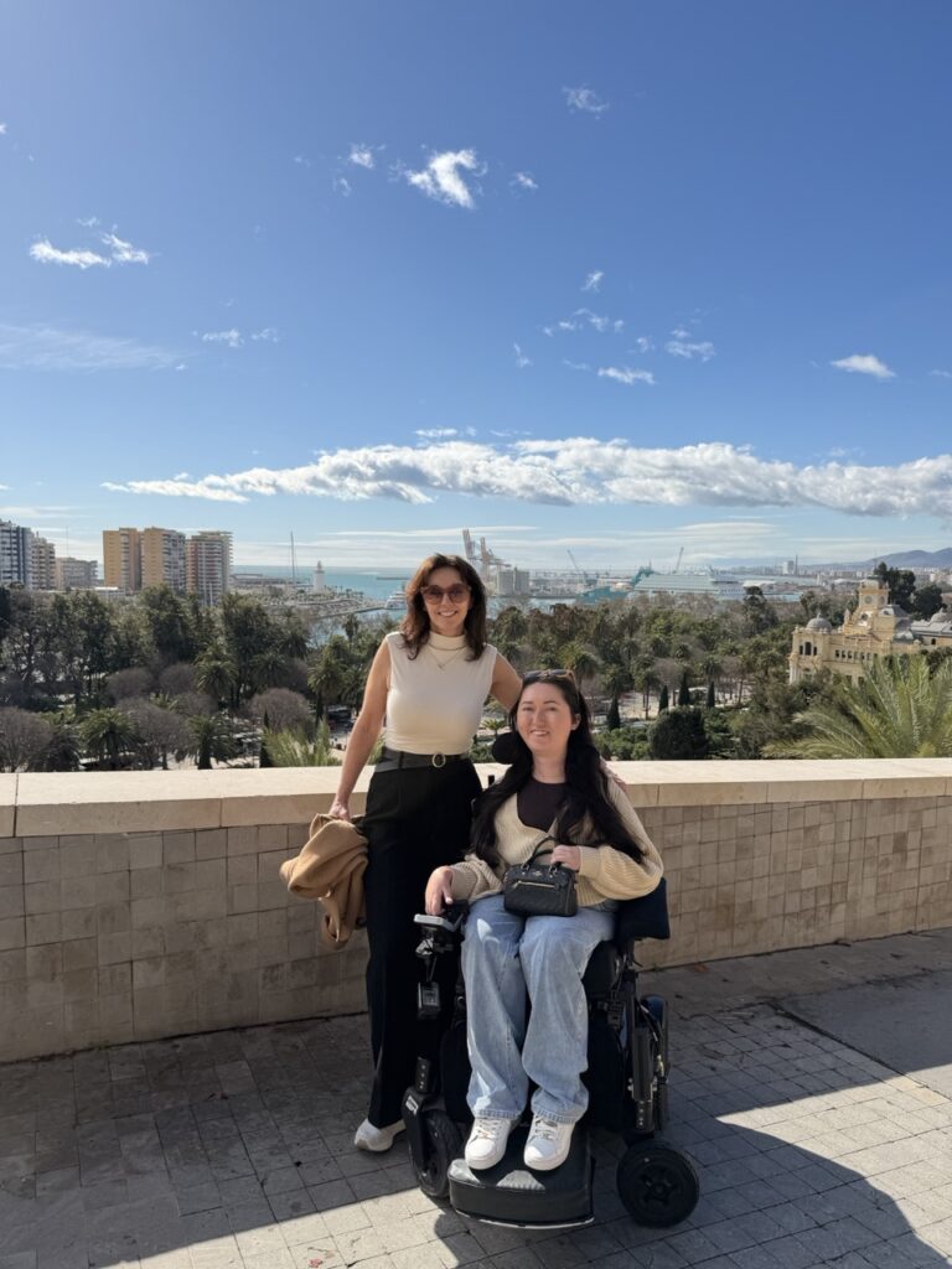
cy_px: 634
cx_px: 476
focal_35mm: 24
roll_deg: -0.7
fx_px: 880
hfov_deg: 56.8
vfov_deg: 71.6
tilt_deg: -5.8
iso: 80
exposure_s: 1/6711
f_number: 1.78
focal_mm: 6.76
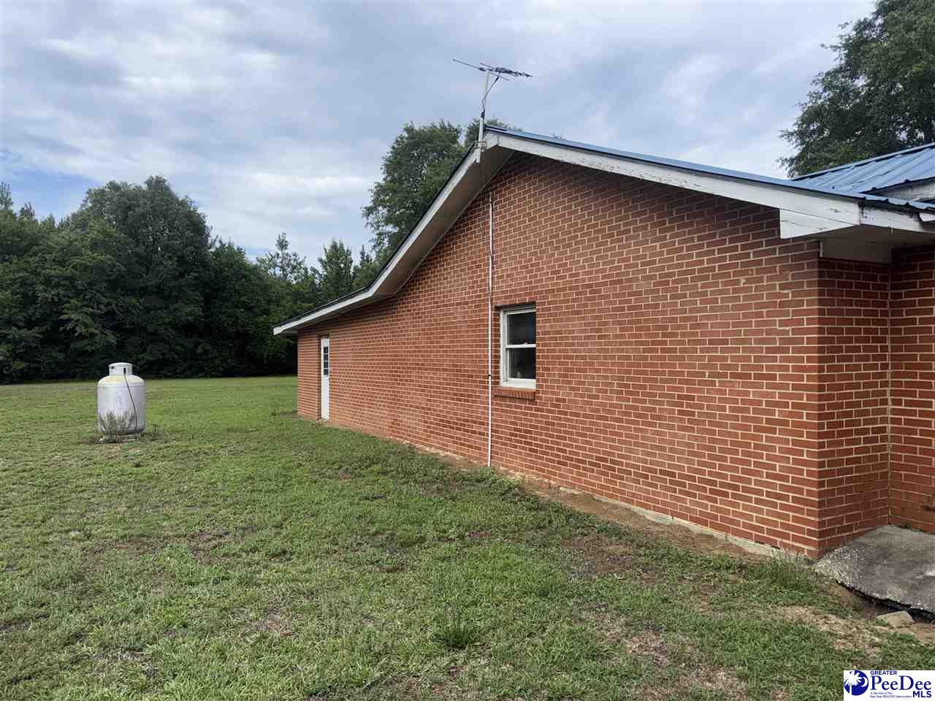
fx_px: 648
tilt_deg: +0.9
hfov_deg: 71.6
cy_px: 350
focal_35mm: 24
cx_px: 468
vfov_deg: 56.8
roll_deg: -1.0
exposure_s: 1/3413
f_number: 1.78
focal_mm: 6.76
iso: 50
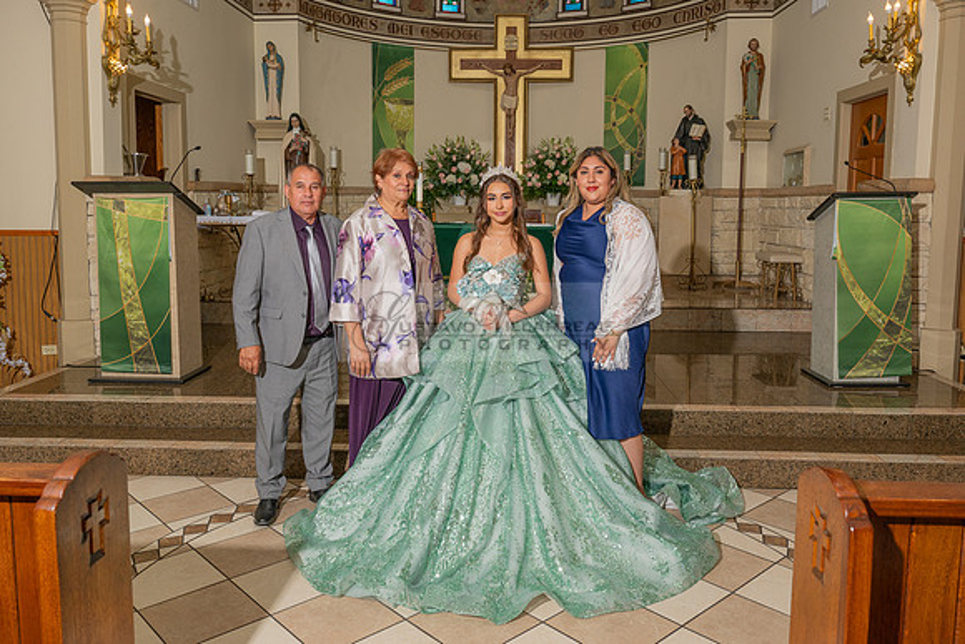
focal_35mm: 28
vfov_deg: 46.0
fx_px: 755
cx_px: 482
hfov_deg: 65.2
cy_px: 271
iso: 320
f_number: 4.5
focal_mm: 24
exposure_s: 1/200
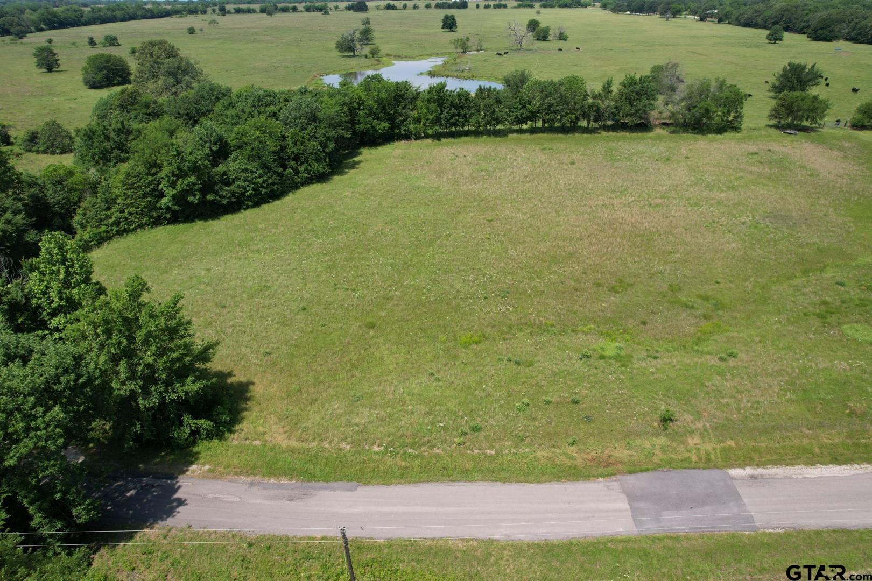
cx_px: 436
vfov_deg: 57.2
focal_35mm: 22
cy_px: 290
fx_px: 533
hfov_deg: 78.6
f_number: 2.8
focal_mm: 8.38
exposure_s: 1/1250
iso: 100
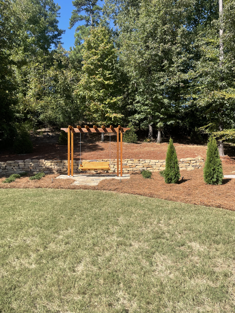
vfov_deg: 67.3
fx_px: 235
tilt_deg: +0.9
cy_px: 156
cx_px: 118
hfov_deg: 53.1
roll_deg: +1.9
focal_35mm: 26
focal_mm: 4.2
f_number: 1.6
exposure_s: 1/1575
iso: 32
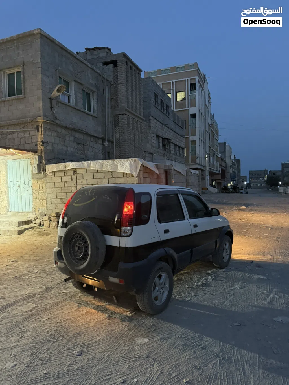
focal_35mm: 24
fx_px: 267
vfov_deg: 71.6
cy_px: 192
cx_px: 144
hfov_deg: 56.8
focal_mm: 6.76
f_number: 1.78
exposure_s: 1/25
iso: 800
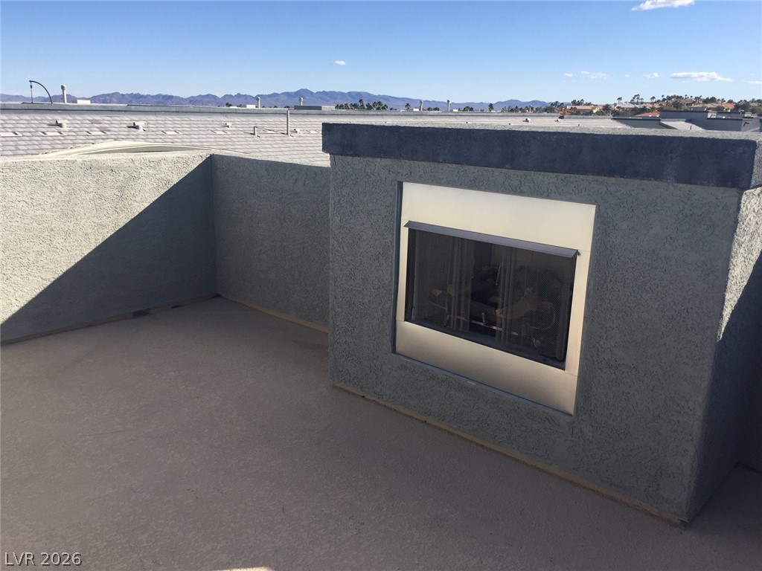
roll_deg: -1.5
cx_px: 381
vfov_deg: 48.2
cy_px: 286
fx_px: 638
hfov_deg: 61.7
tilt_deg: -13.9
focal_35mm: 29
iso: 32
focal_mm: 4.15
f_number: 2.2
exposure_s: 1/2083
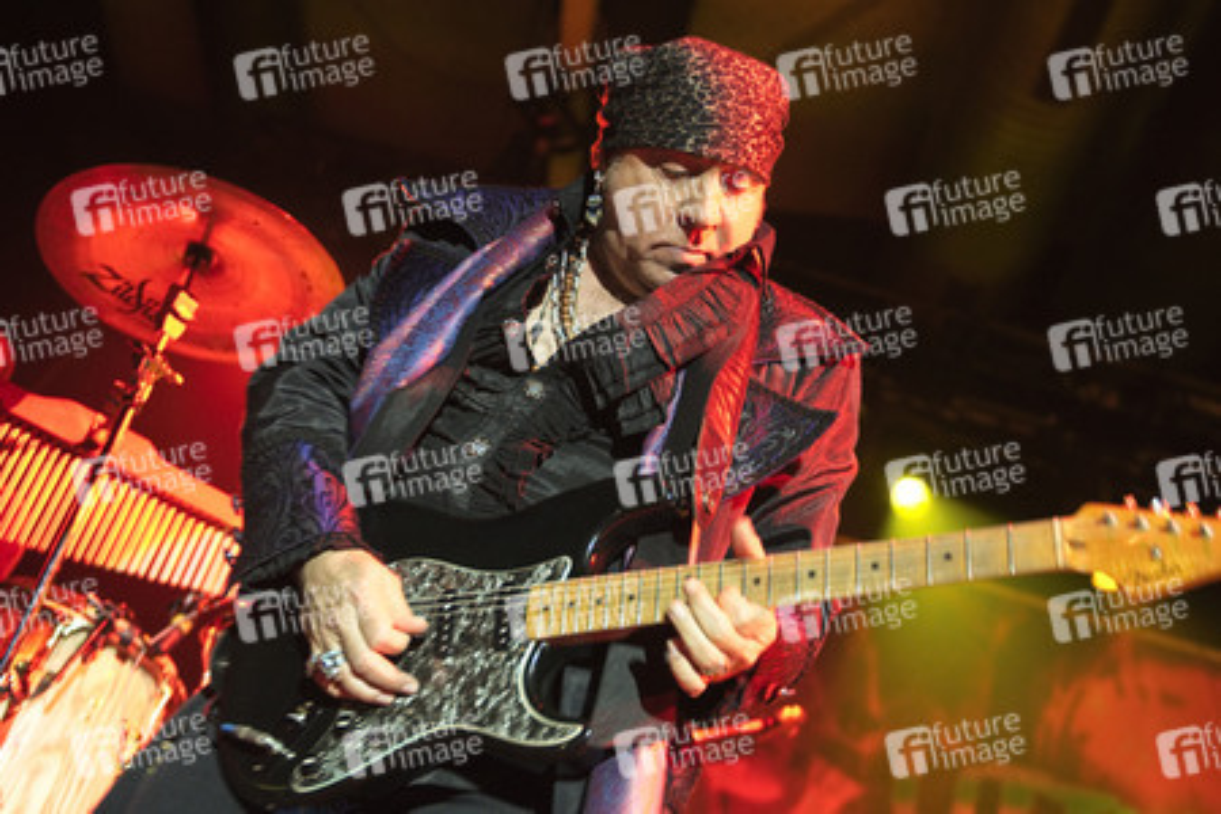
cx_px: 610
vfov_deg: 35.1
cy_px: 407
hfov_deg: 50.7
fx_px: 1289
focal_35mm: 38
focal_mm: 38
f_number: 2.8
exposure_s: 1/50
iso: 1600
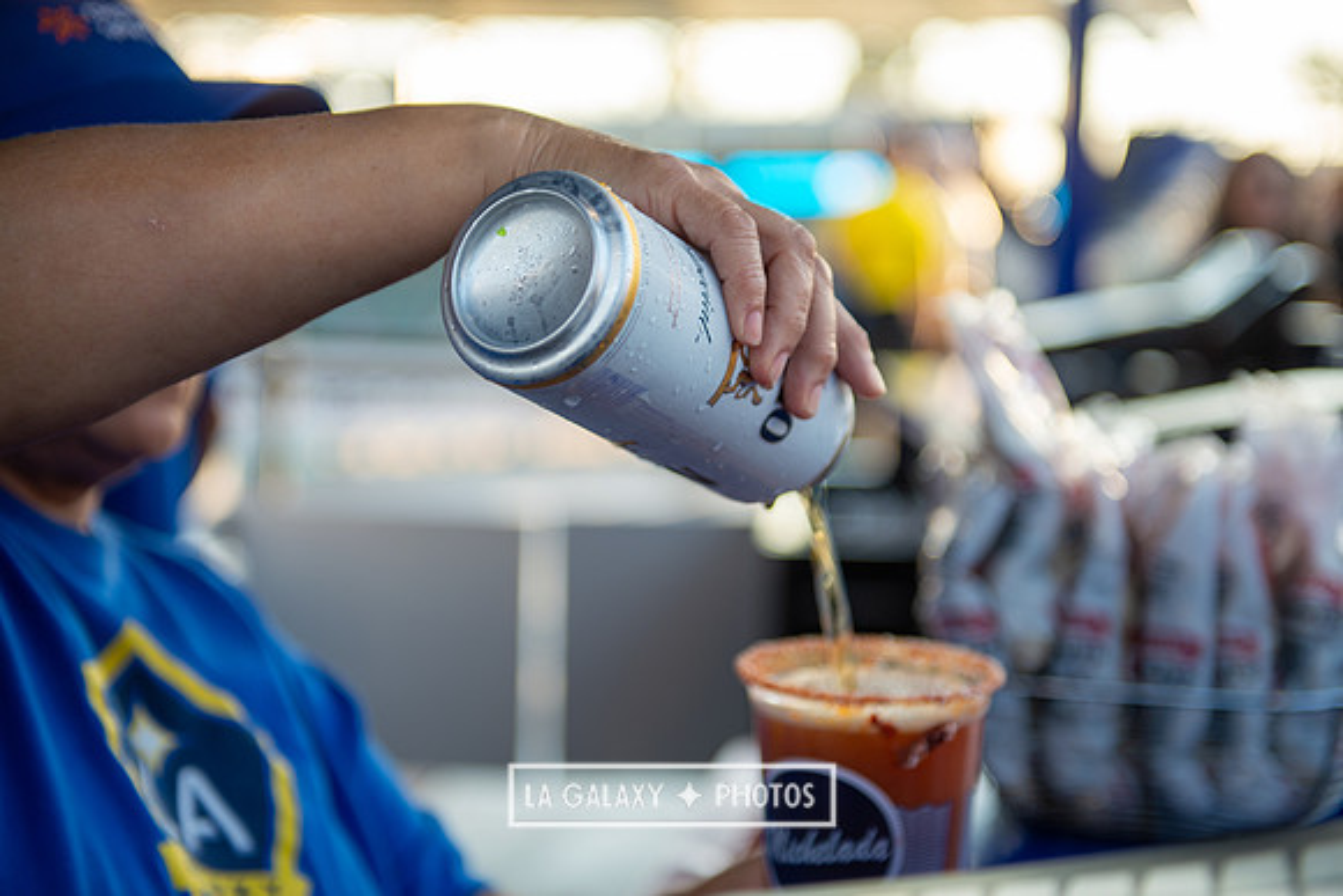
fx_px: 2239
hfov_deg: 33.4
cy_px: 448
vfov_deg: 22.6
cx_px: 672
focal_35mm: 60
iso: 125
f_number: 2.8
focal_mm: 60
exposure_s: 1/200
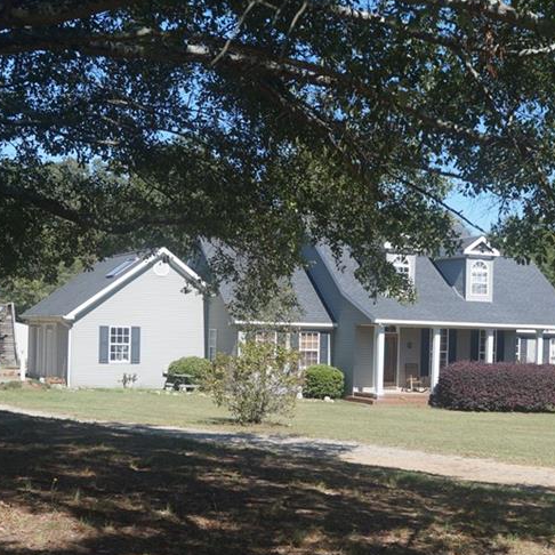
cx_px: 407
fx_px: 1070
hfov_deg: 28.7
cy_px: 370
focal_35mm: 59
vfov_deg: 28.9
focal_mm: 22
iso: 100
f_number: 4.5
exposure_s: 1/200
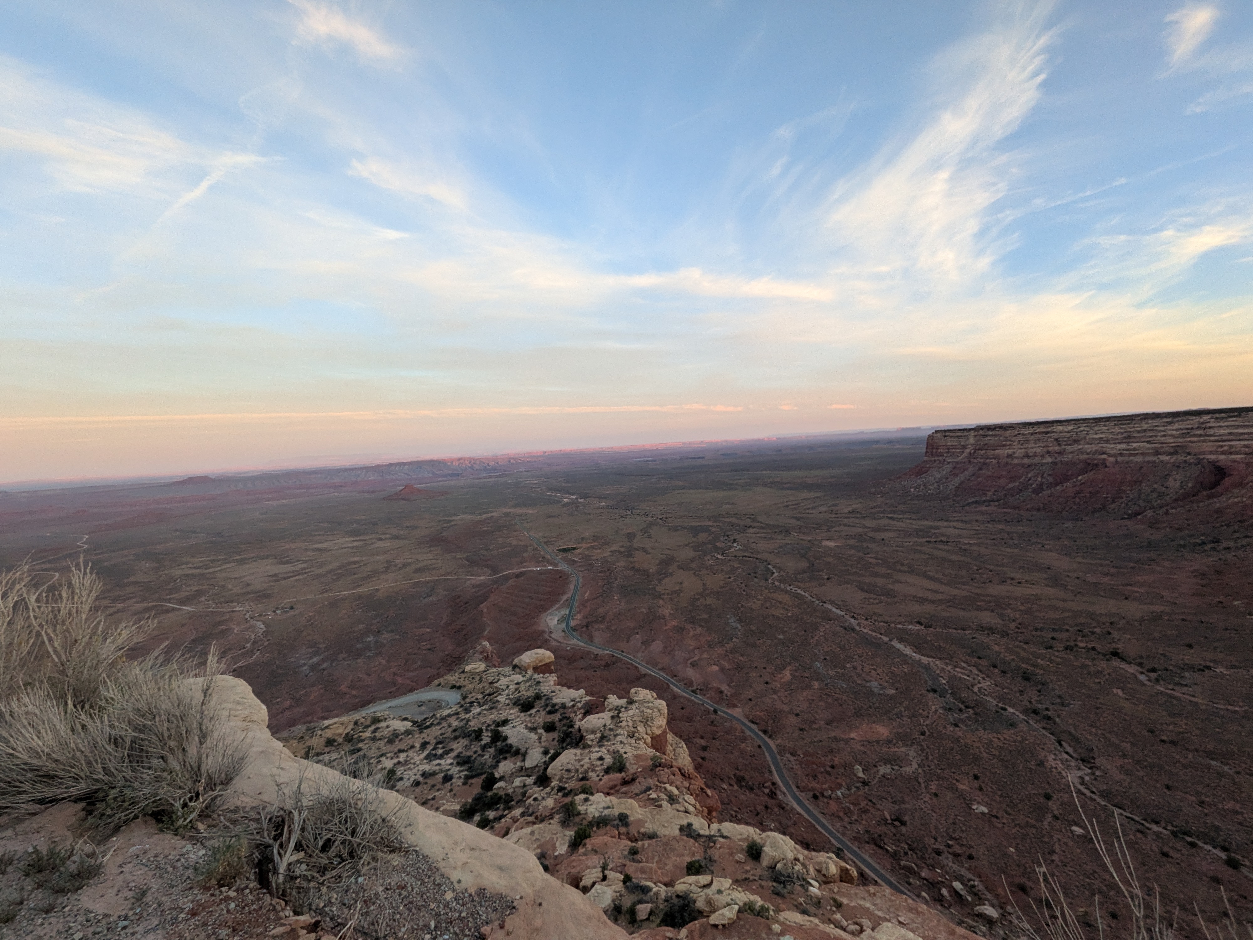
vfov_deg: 85.7
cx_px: 626
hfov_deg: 102.1
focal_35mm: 14
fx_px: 507
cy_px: 470
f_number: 2.2
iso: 98
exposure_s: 1/240
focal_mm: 1.85
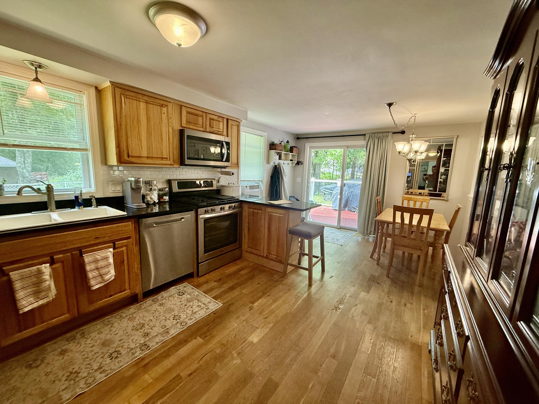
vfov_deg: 85.7
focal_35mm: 14
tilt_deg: -7.8
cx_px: 270
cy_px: 202
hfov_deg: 102.1
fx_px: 218
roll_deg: -1.8
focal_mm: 2.22
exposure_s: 1/120
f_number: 2.2
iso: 200
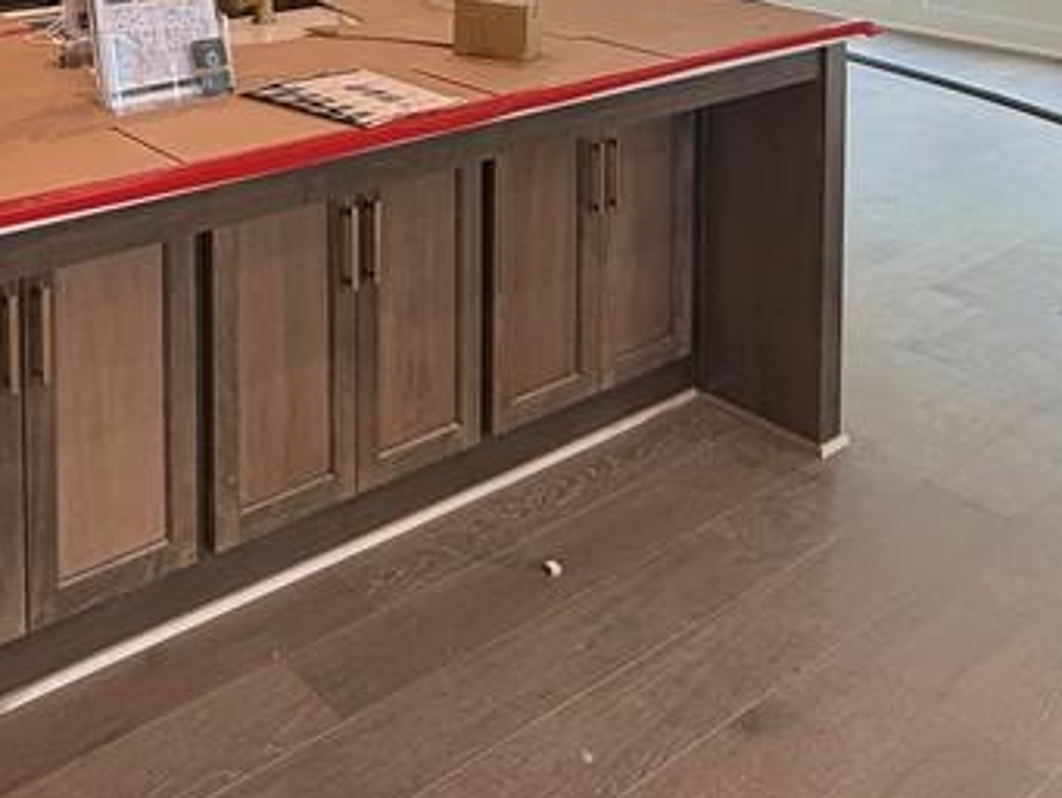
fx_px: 1289
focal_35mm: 42
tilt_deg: -2.2
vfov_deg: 29.2
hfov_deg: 43.1
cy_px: -181
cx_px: 243
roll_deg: -0.3
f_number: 2.2
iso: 160
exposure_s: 1/120
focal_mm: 2.22
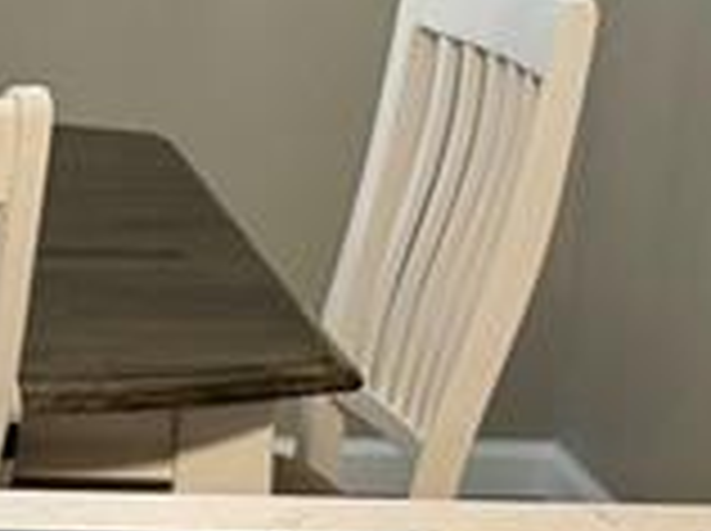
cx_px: -526
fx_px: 3199
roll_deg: +0.0
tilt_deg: -12.4
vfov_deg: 9.5
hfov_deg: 11.8
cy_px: 243
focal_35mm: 156
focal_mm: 6.76
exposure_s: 1/60
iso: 160
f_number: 1.78
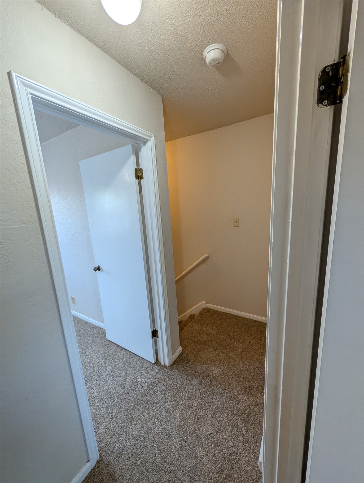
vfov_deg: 110.4
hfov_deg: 94.7
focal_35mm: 12
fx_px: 168
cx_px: 182
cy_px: 242
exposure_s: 1/120
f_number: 1.7
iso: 131
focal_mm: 2.02
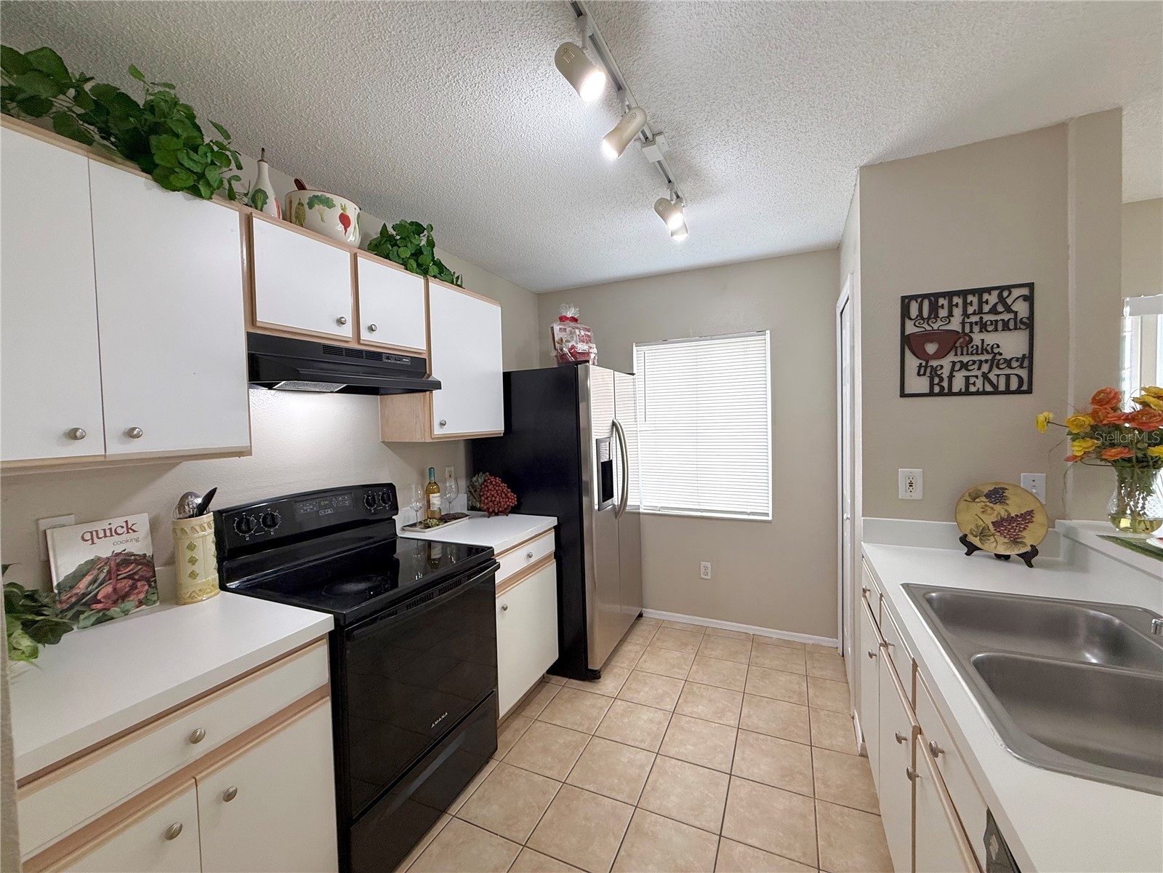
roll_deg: +1.6
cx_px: 582
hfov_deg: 102.1
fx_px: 470
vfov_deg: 85.7
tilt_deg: -1.4
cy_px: 436
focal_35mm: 14
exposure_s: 1/120
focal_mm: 2.22
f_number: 2.2
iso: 125
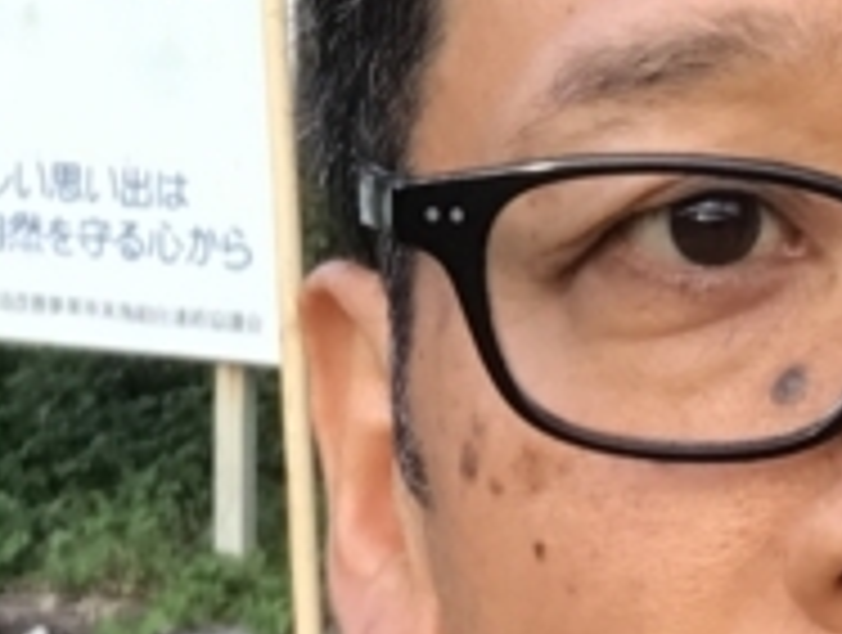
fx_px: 4265
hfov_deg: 11.0
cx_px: -221
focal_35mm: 175
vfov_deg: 8.5
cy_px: 115
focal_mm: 2.87
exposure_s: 1/120
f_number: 2.2
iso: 25
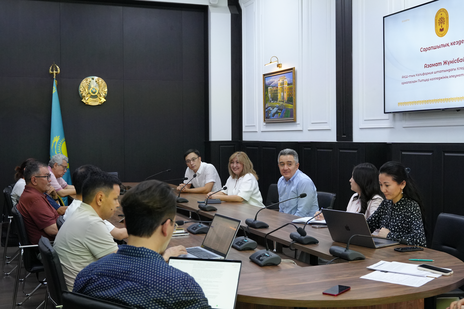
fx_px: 574
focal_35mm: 45
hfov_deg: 44.0
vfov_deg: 30.2
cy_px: 154
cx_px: 232
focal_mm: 29.7
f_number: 4
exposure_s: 1/160
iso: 2500
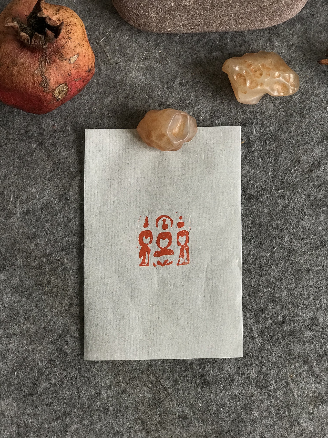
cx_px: 164
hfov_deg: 25.7
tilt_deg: -88.8
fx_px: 720
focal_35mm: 57
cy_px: 219
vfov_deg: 33.8
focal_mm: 6.6
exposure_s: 1/50
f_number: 2.8
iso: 32
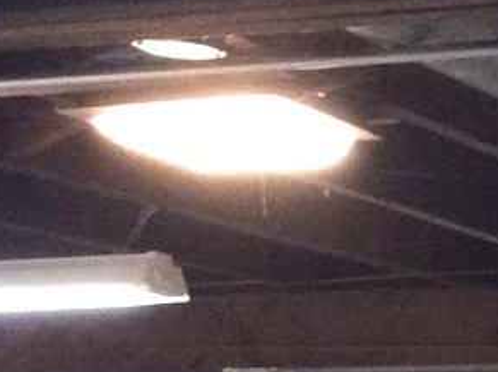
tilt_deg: -9.2
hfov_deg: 11.7
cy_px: 903
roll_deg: +2.6
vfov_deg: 8.5
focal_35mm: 159
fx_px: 2283
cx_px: 816
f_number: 2.4
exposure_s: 1/24
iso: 320
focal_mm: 3.3
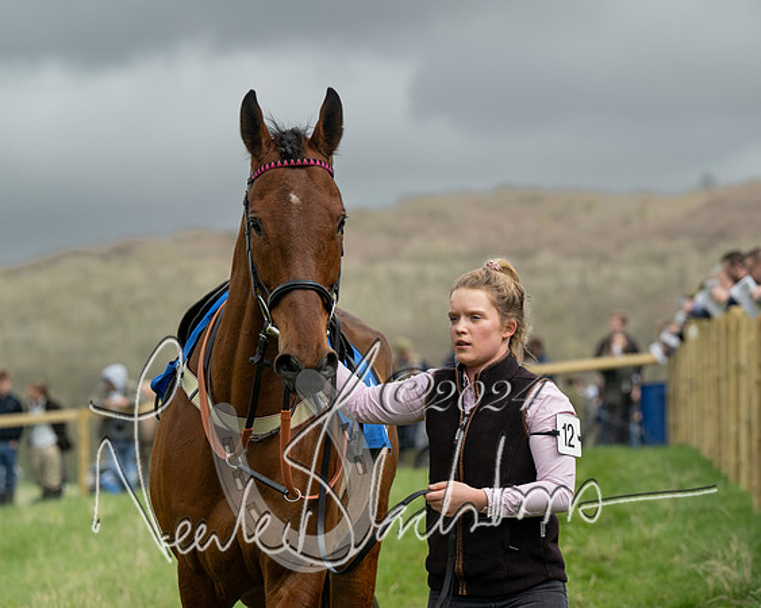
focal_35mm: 169
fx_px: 3803
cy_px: 304
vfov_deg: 9.1
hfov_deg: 11.4
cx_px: 380
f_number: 5
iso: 400
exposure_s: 1/2000
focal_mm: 150
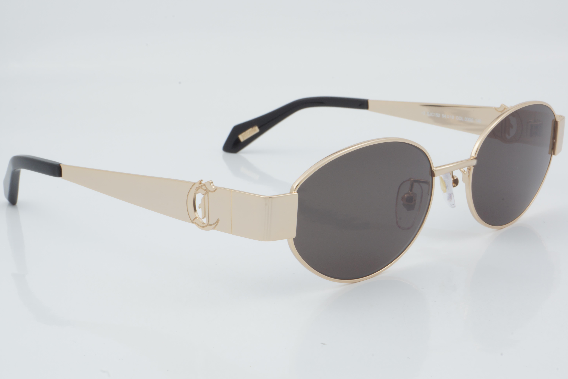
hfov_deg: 27.0
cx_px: 284
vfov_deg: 18.2
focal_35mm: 75
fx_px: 1183
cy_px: 190
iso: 100
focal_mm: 50
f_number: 32
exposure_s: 1/3
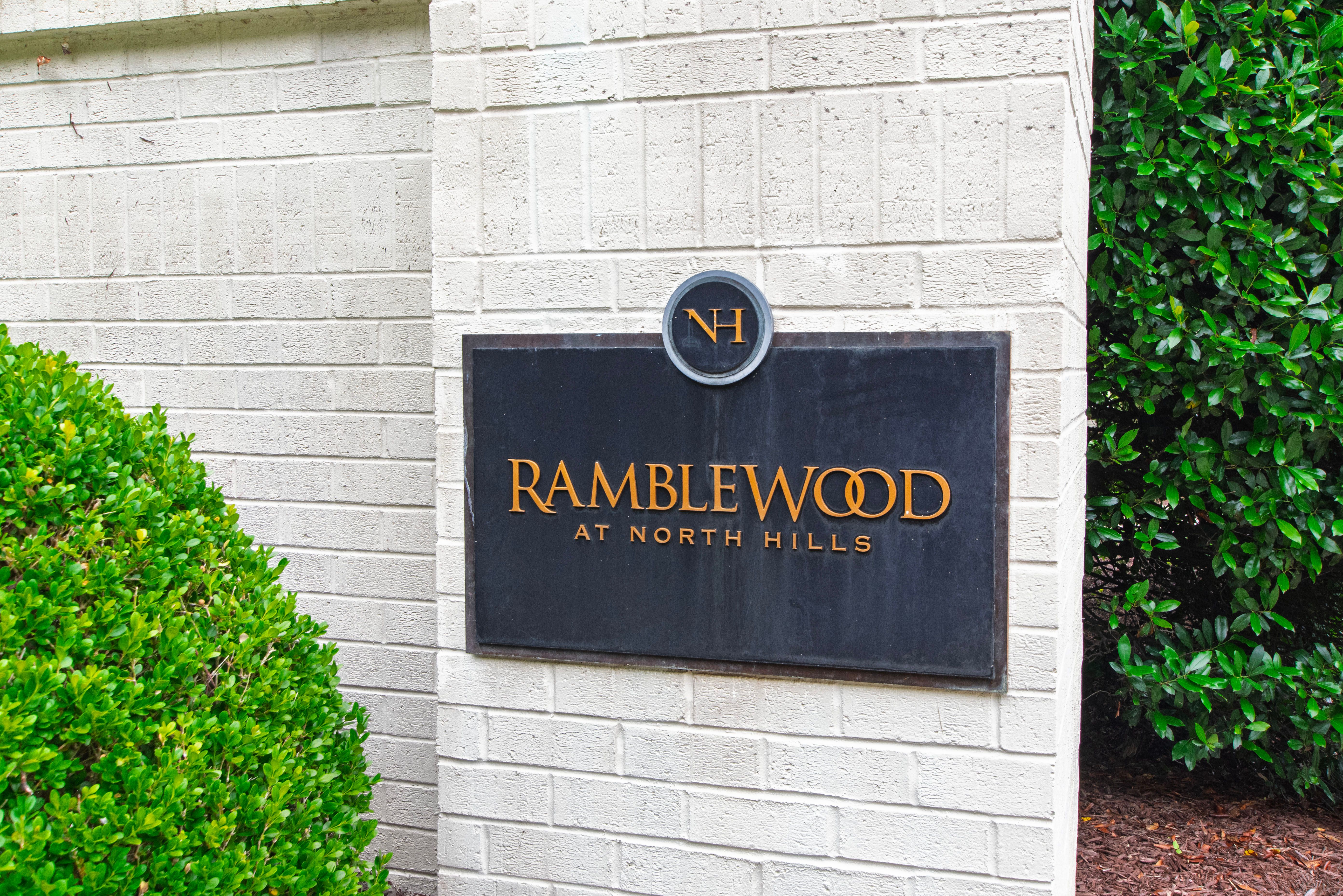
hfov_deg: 61.9
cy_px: 448
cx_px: 672
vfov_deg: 43.6
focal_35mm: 30
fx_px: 1119
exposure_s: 1/250
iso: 800
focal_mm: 20
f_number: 8
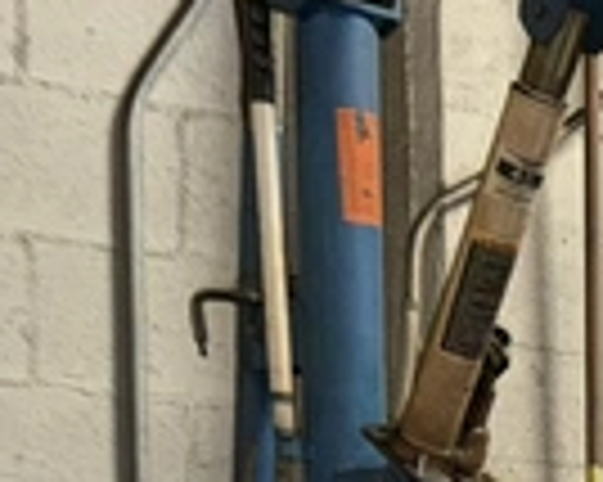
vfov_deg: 11.0
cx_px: 1521
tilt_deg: -2.4
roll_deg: -0.4
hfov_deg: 11.6
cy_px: 872
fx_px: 2336
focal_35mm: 131
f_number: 1.78
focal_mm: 6.76
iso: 100
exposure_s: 1/15
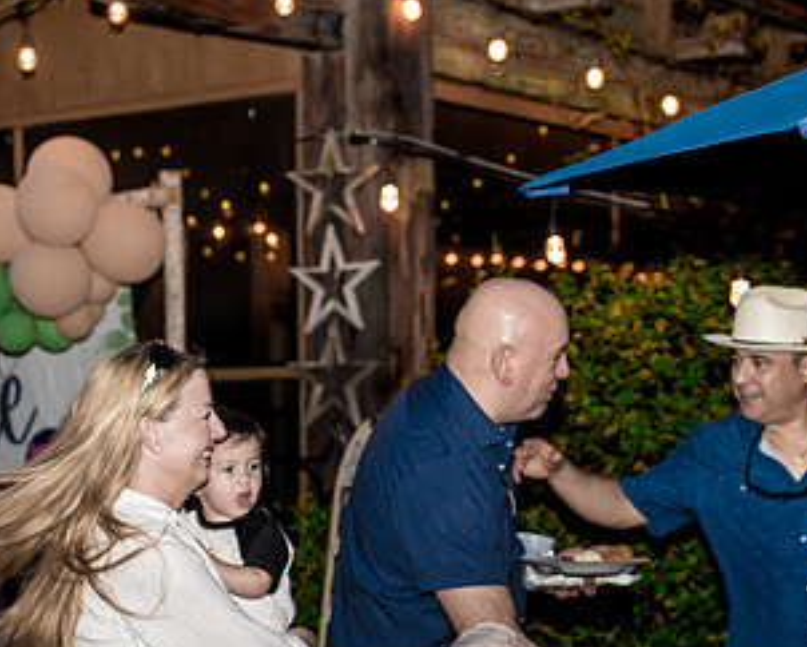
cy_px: 426
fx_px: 1936
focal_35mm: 81
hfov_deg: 23.5
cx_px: 510
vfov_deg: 18.9
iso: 2000
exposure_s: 1/200
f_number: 3.2
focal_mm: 45
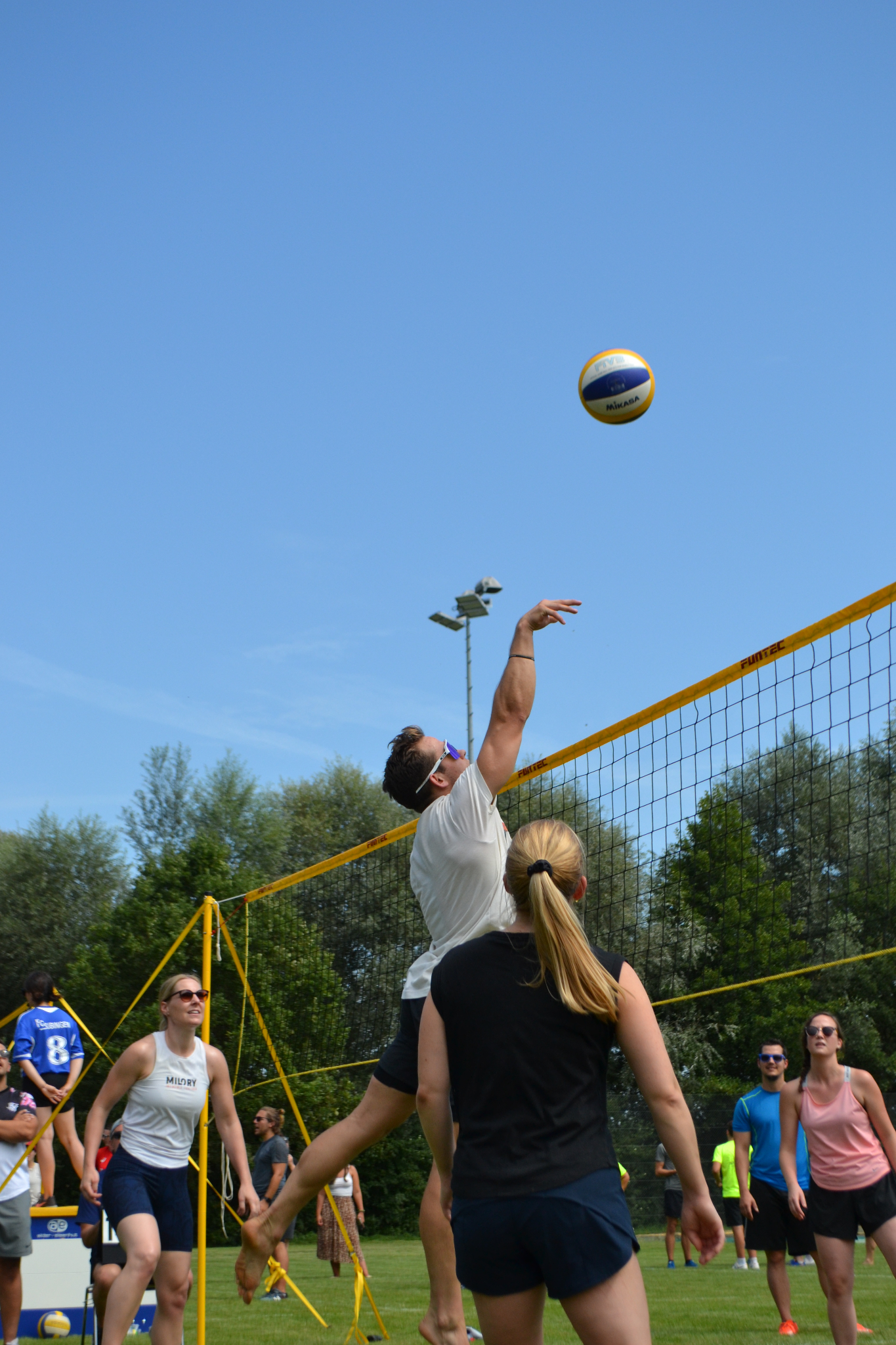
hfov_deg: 22.6
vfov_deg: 33.4
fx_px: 2240
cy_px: 672
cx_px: 448
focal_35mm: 60
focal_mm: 40
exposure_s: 1/1600
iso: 400
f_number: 6.3
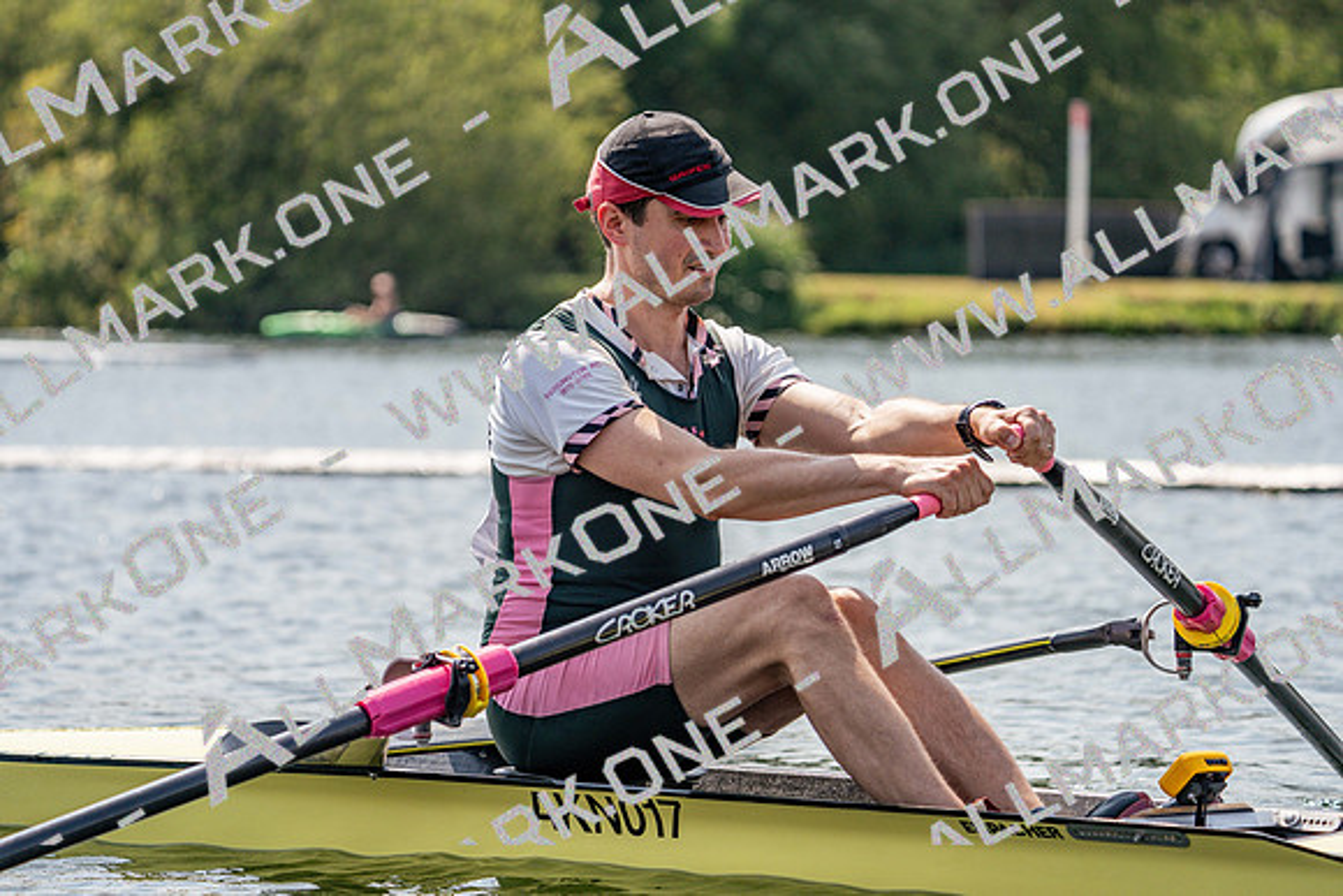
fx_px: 7463
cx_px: 672
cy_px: 448
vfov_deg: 6.9
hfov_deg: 10.3
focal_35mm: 200
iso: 200
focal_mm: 200
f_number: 5.6
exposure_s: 1/1600
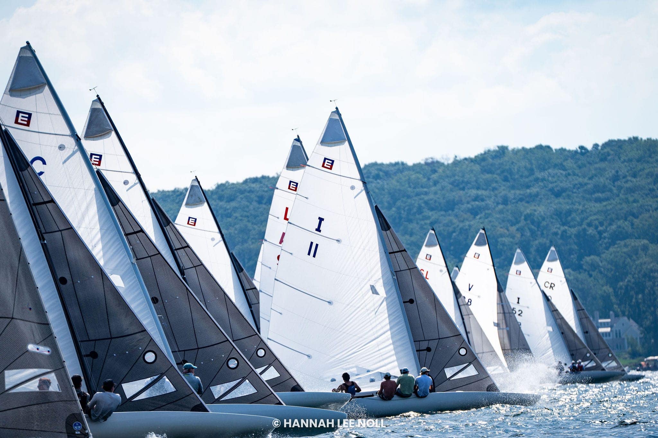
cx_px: 373
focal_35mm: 405
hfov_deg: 5.1
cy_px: 190
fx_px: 7408
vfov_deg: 3.4
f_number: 5.6
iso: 100
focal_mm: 358
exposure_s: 1/1250
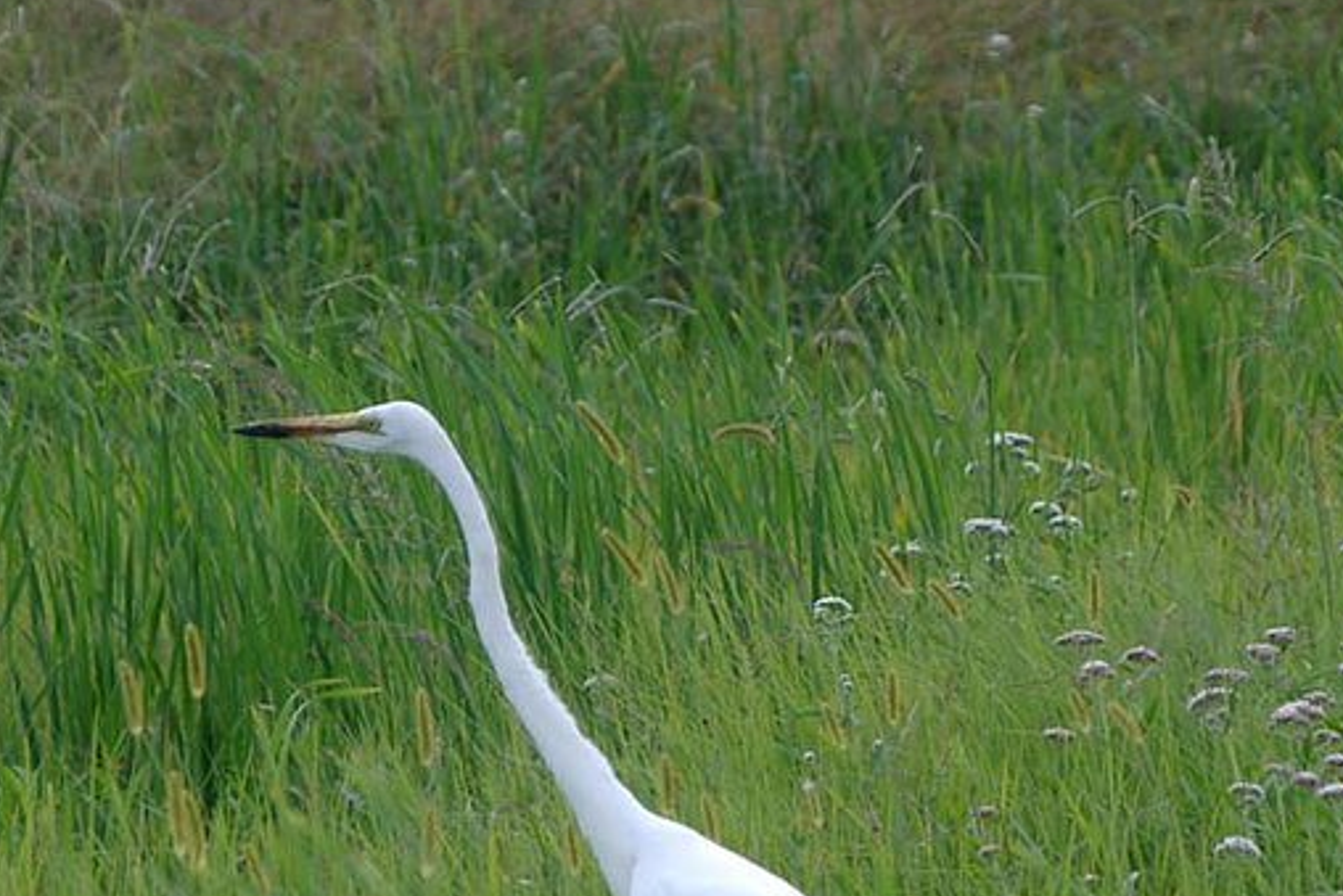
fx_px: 15224
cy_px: 488
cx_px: 323
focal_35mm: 408
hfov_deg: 5.0
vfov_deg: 3.4
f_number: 6.7
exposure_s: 1/250
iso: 200
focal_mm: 135
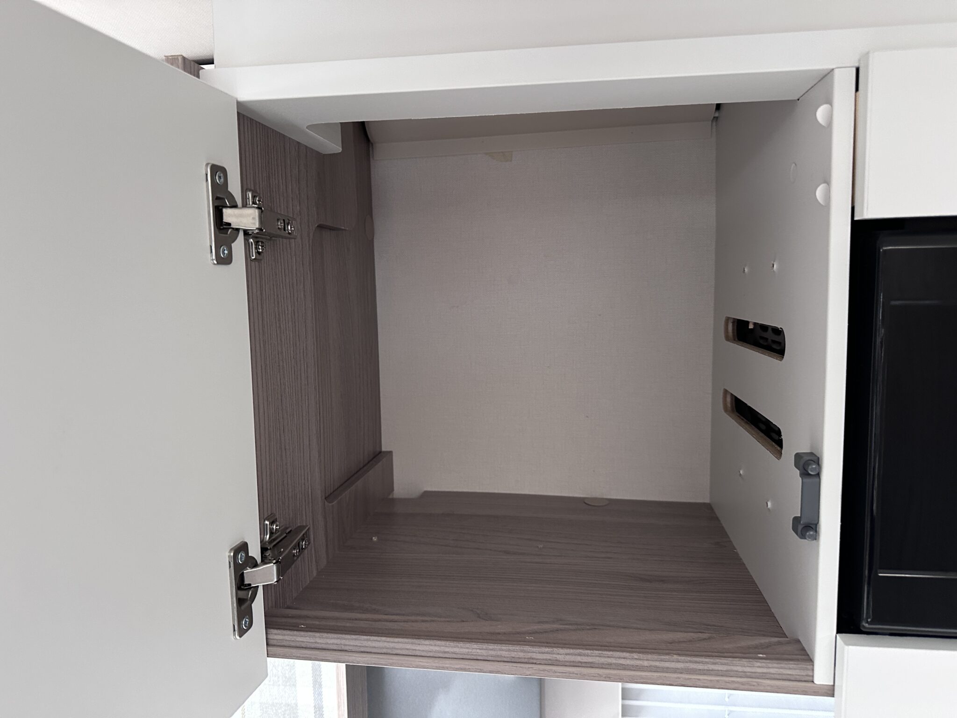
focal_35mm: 24
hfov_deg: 71.6
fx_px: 664
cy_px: 359
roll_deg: +1.5
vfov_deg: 56.8
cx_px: 478
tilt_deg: -6.0
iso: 400
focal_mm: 6.86
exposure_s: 1/60
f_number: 1.78
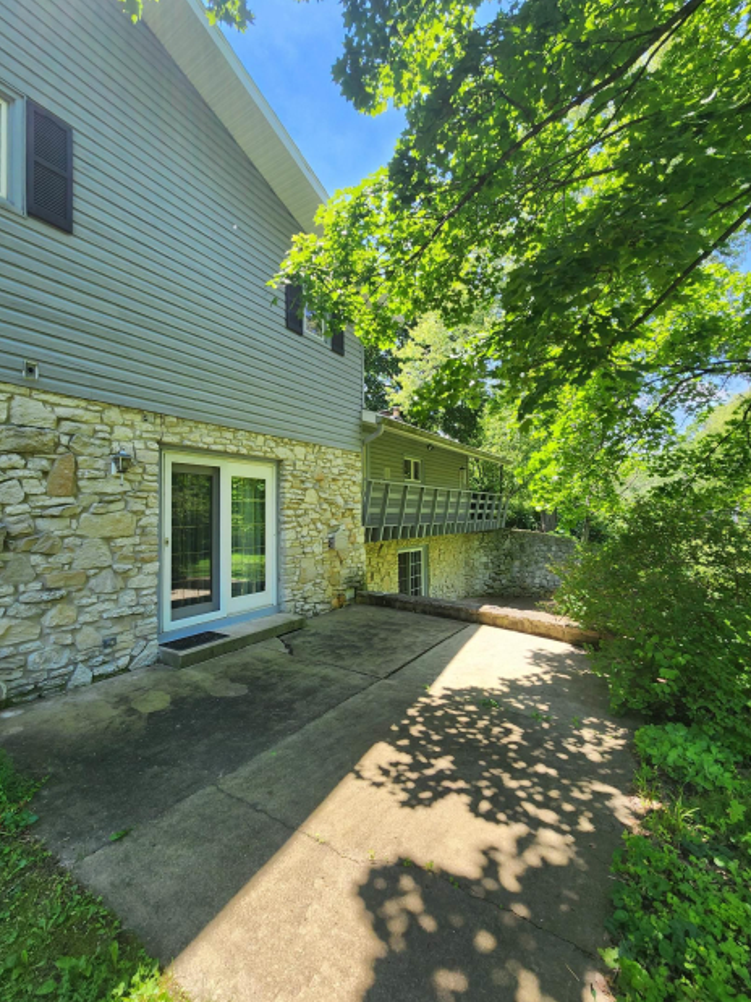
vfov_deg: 102.1
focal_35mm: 14
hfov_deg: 85.5
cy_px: 507
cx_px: 351
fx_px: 405
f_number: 2.2
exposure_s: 1/392
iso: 50
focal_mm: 2.2
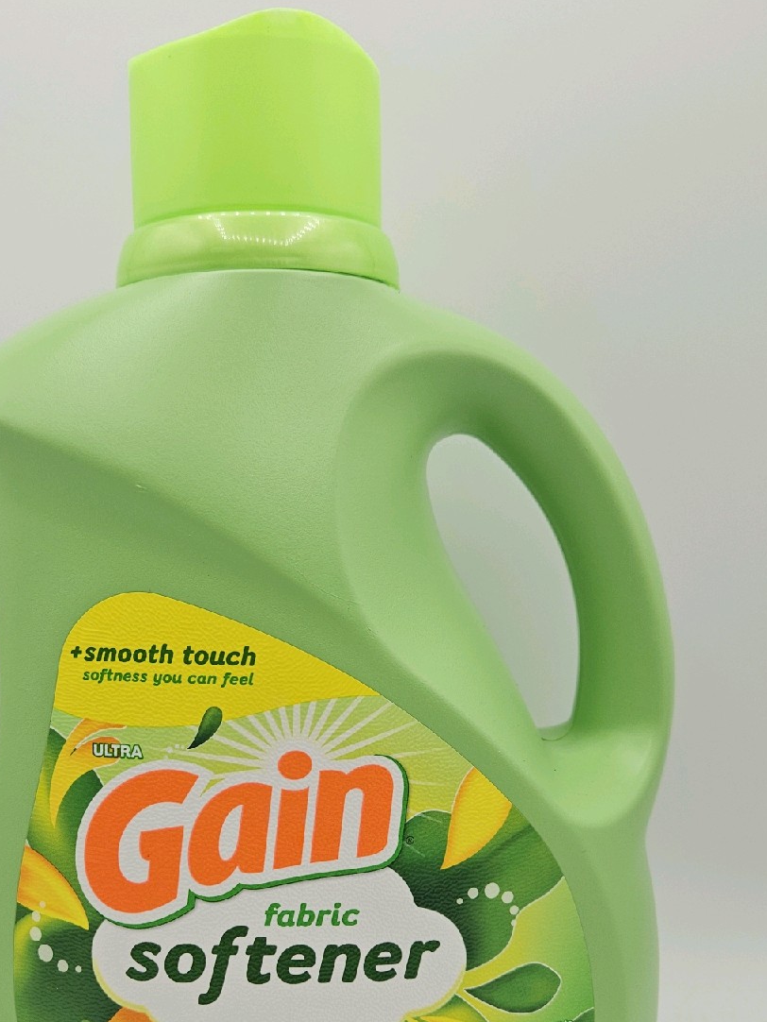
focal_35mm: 34
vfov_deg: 52.6
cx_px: 302
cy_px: 705
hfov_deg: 41.6
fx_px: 1004
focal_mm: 5.4
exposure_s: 1/556
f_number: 1.8
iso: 25
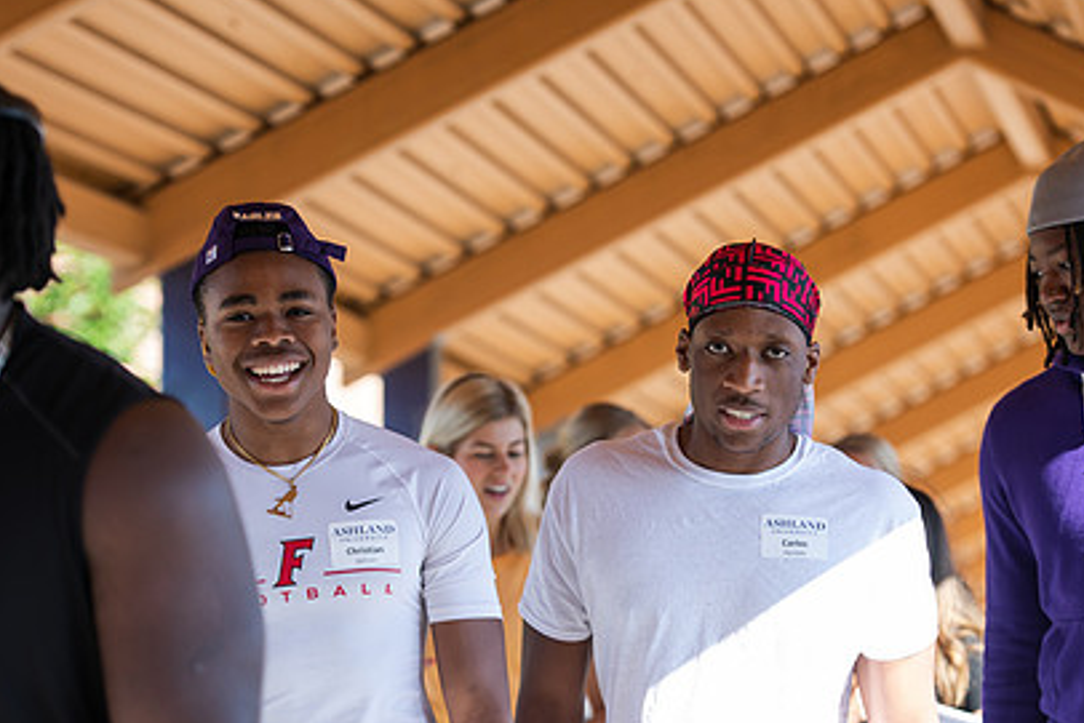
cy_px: 500
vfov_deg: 9.6
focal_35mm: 143
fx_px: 4307
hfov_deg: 14.3
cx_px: 550
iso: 125
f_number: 3.2
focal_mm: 100
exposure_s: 1/250
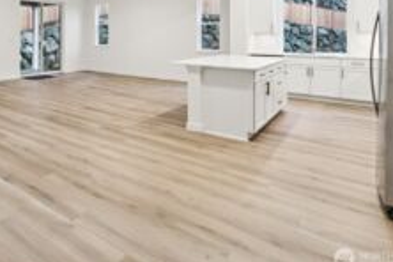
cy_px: 38
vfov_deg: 44.6
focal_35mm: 27
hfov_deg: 62.0
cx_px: 81
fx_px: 295
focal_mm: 10
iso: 2000
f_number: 9
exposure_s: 1/30
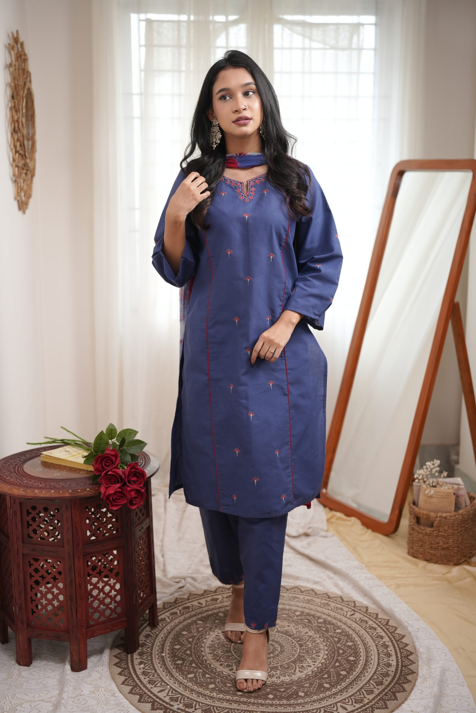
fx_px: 991
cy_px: 356
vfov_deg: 39.6
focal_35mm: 50
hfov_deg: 27.0
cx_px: 238
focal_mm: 50
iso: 320
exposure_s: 1/250
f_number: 2.5
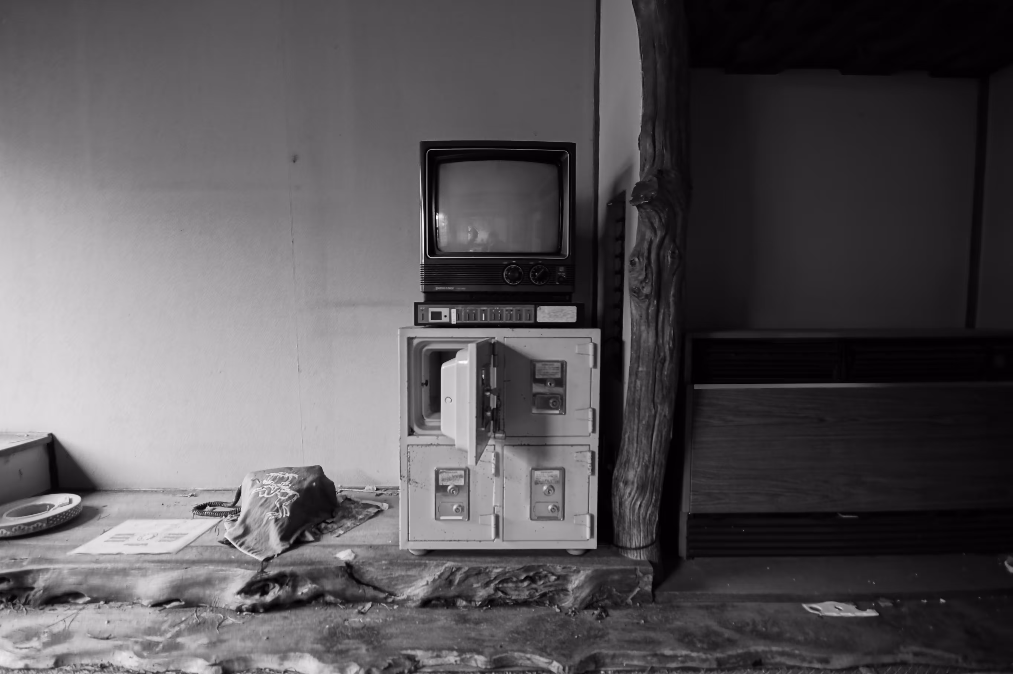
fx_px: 422
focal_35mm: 15
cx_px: 506
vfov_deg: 77.3
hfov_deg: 100.4
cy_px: 337
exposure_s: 1/3
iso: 200
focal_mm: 10
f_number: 4
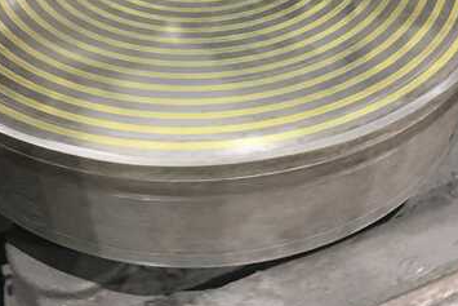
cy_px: 32
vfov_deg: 25.7
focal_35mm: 51
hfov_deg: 38.9
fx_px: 649
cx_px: 217
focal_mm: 3
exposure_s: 1/30
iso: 320
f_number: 1.8
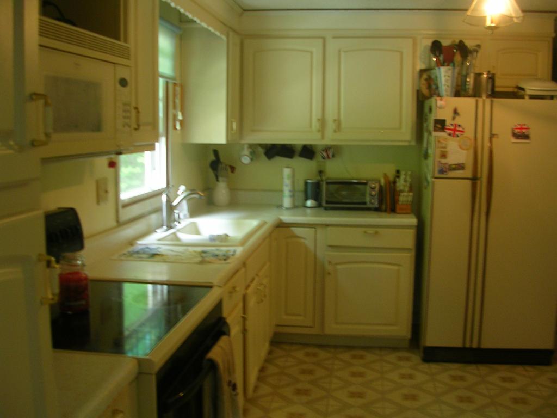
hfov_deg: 49.0
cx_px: 278
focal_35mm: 38
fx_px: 611
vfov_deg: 37.7
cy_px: 209
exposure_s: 1/5.8
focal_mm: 5.8
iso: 50
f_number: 2.8
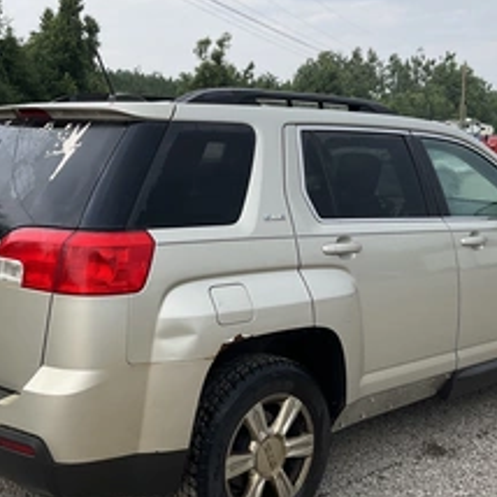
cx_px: 258
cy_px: 265
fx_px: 780
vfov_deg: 35.3
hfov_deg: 35.4
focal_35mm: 48
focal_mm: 3
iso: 25
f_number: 1.8
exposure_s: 1/781
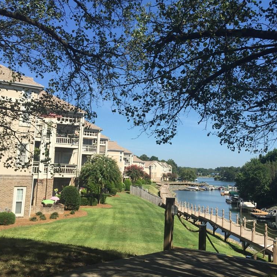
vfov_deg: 47.2
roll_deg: -3.2
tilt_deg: +6.1
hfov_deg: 47.0
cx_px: 161
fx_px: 317
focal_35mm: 35
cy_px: 139
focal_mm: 4.15
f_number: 2.2
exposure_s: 1/1721
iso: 32
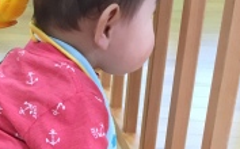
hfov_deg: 22.8
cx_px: -6
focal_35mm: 87
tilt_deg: -26.2
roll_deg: +0.6
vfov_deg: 14.4
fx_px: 568
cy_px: 184
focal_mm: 4.15
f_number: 2.2
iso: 40
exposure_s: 1/30
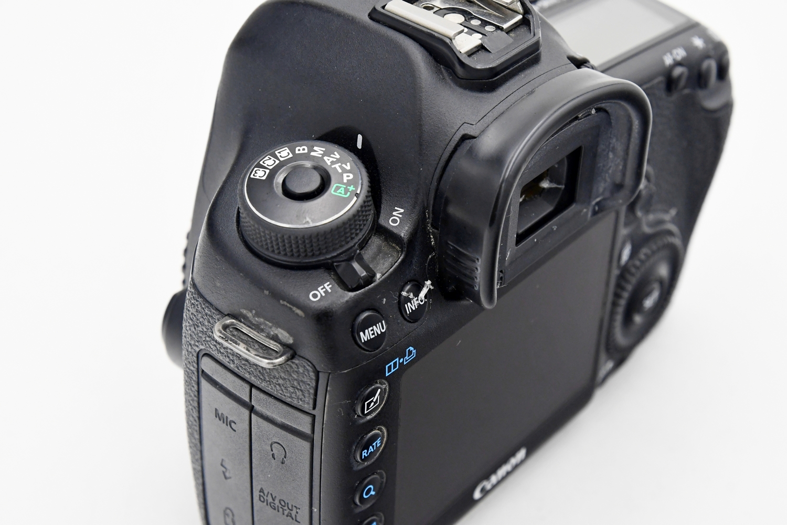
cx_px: 394
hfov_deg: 26.0
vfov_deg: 17.5
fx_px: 1705
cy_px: 262
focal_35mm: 78
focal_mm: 52
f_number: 8
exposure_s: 1/200
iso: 1600
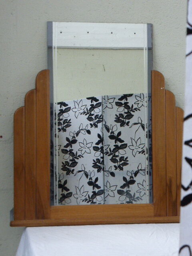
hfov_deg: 14.2
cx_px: 96
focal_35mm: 104
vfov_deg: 18.9
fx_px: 769
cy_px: 128
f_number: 5.3
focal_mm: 17.1
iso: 400
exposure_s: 1/25
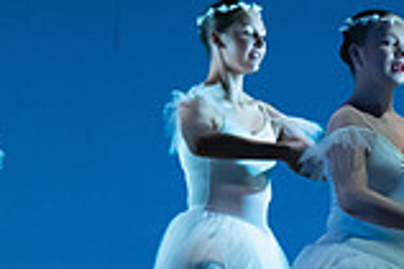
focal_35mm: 456
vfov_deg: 3.0
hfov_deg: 4.5
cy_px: 288
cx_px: 563
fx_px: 5112
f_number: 5.6
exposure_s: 1/250
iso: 4000
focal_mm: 124
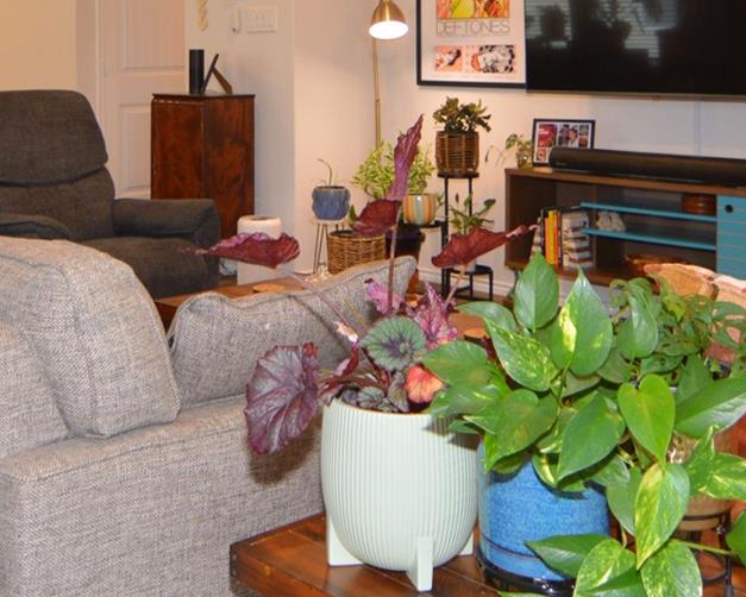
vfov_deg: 29.0
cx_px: 247
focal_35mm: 51
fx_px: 1116
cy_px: 84
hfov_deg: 36.6
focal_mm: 11
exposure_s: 1/60
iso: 400
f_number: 2.8
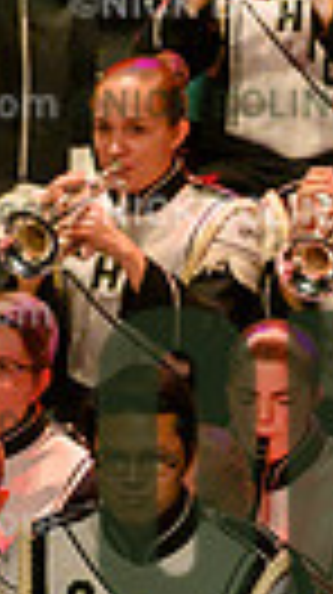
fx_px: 14542
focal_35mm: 924
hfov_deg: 1.3
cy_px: 524
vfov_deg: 2.3
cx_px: 414
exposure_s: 1/500
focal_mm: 200
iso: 5000
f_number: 4
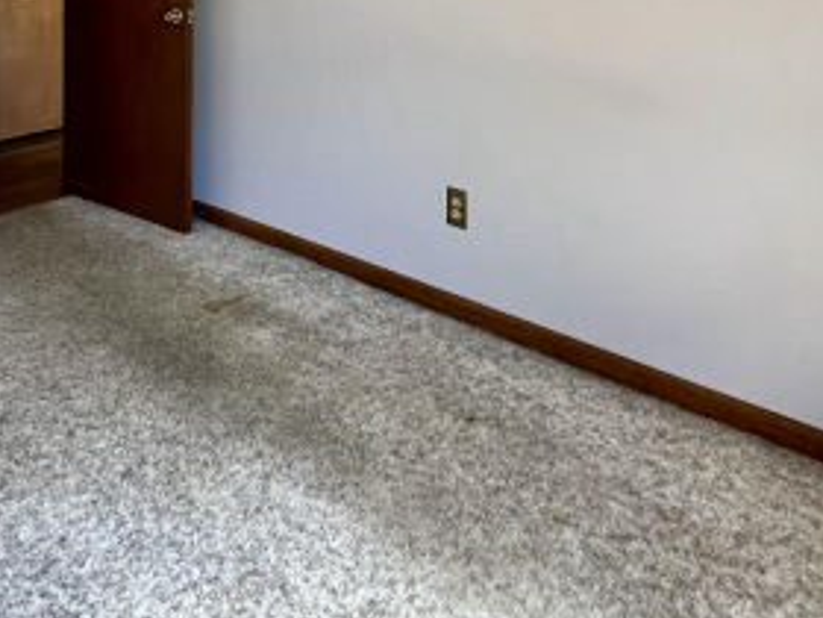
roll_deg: +0.0
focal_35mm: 31
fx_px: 737
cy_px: -77
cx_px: 216
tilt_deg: -0.9
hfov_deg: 55.8
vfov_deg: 37.3
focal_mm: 1.57
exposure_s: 1/99
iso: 125
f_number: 1.8
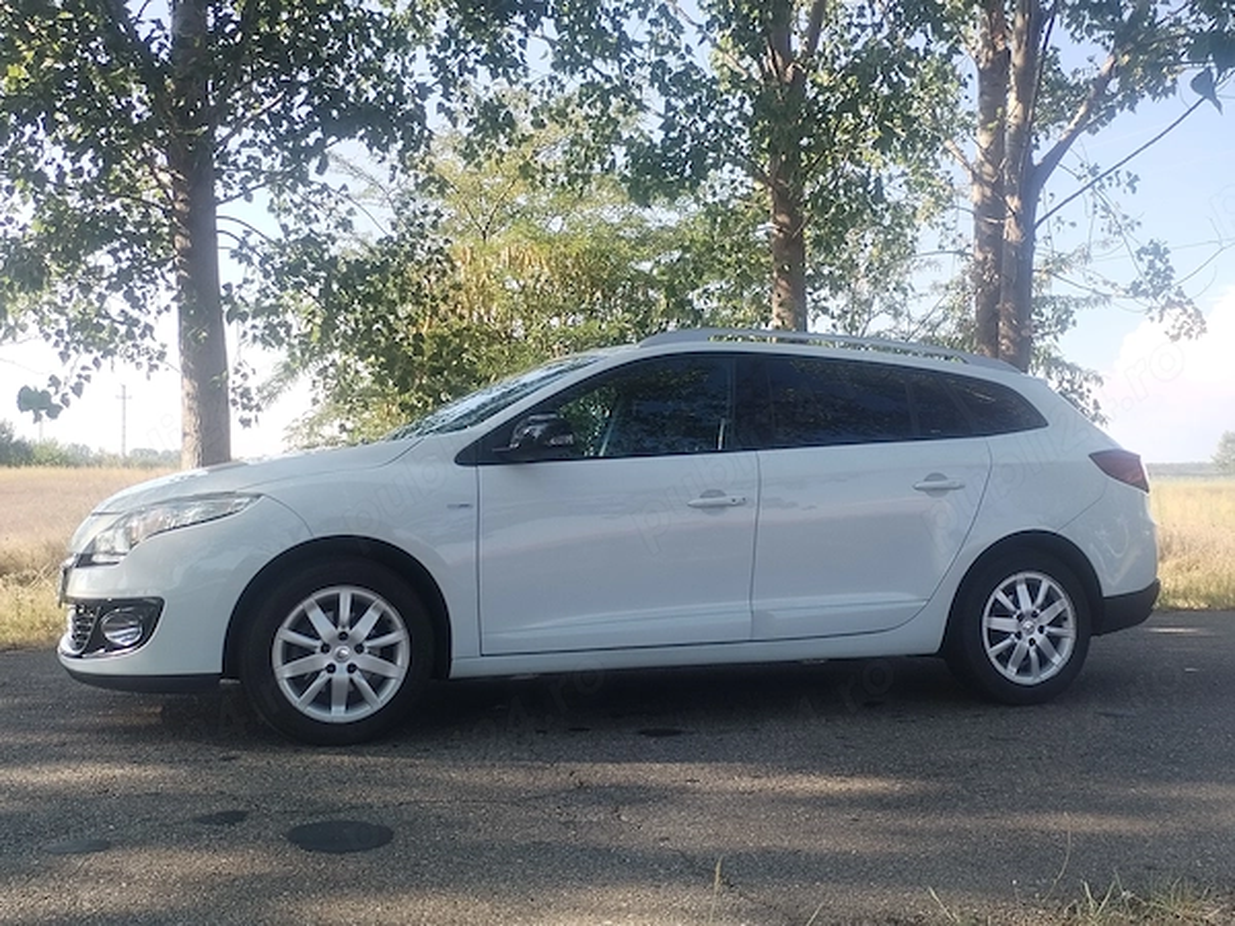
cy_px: 463
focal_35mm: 39
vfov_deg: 36.8
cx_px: 618
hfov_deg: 47.9
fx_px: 1391
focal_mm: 4.75
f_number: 1.8
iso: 100
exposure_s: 1/423
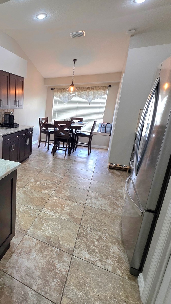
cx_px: 2
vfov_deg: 89.6
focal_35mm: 19
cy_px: 152
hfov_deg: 48.5
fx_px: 153
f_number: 1.9
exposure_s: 1/120
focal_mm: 2.2
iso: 250
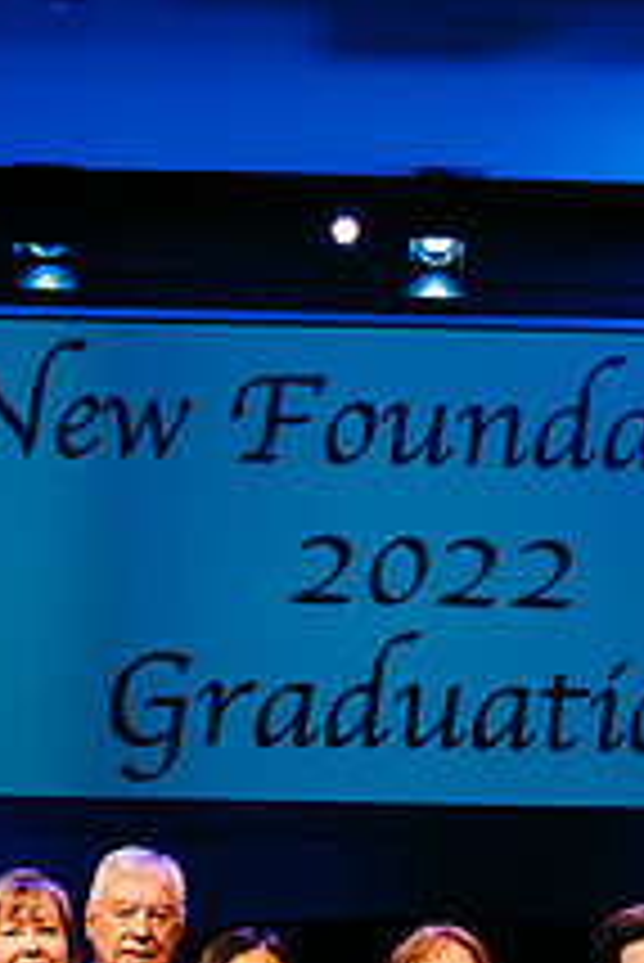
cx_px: 401
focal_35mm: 80
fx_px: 2143
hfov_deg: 17.1
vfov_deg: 24.0
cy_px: 1004
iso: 1000
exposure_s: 1/200
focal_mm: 38
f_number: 4
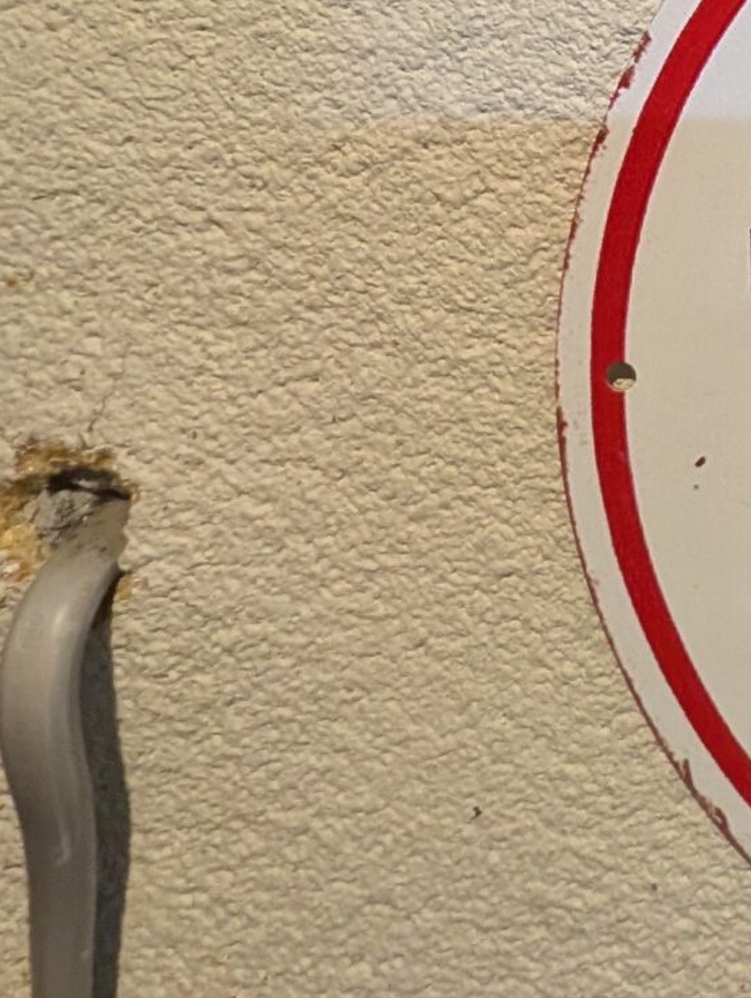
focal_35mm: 45
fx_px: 1299
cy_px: -151
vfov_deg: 34.9
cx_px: 1185
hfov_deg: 23.9
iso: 363
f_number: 2.2
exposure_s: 1/33.3
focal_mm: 1.95
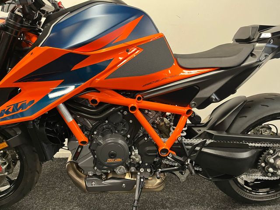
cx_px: 140
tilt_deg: -9.8
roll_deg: -1.7
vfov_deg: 53.1
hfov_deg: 67.3
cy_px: 105
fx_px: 210
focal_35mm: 26
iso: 400
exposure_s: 1/50
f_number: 1.6
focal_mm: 5.1
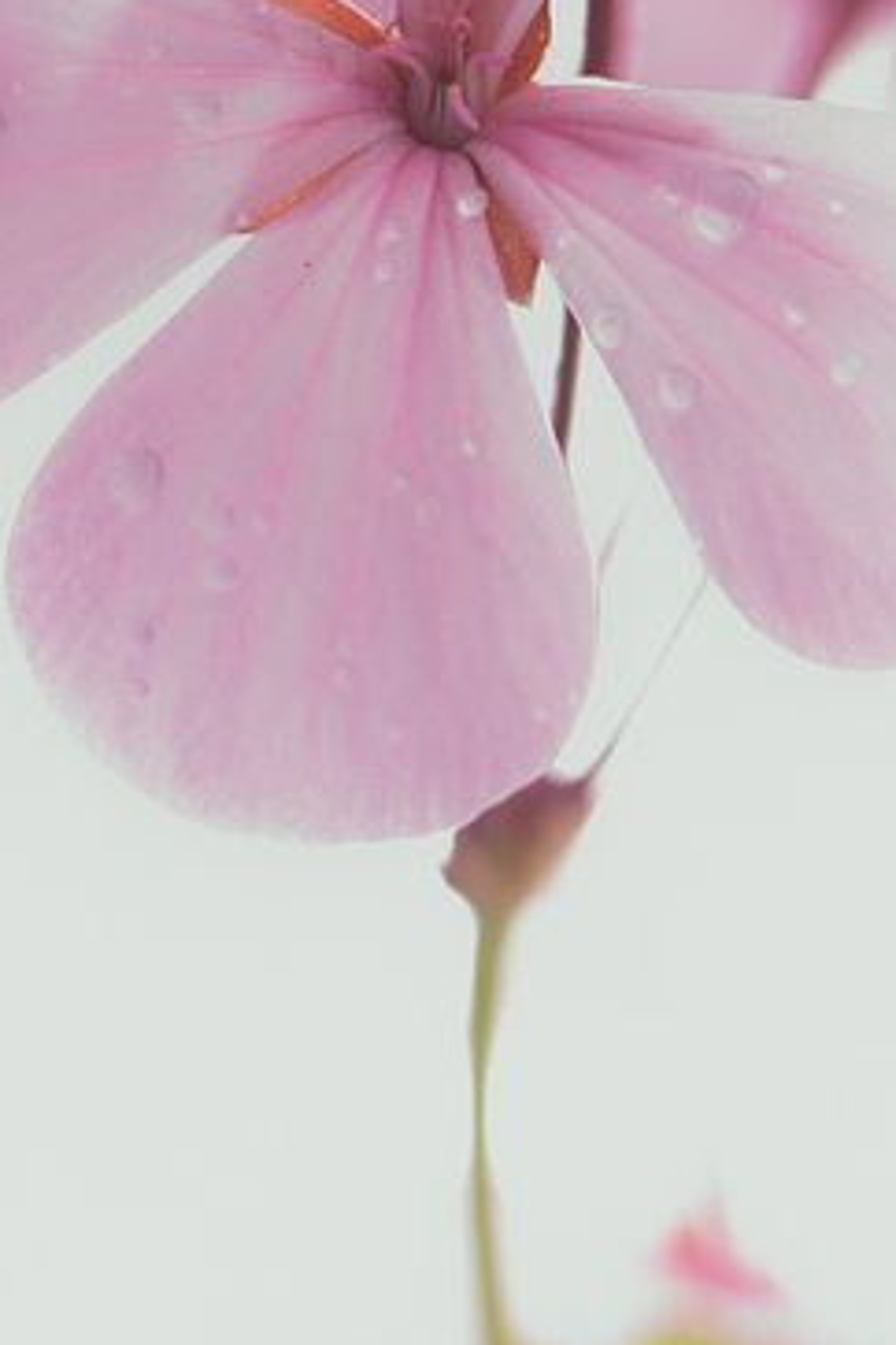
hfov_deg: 11.4
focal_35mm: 120
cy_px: 585
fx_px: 4480
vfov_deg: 17.1
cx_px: 509
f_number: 8
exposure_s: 1/60
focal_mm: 50
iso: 100
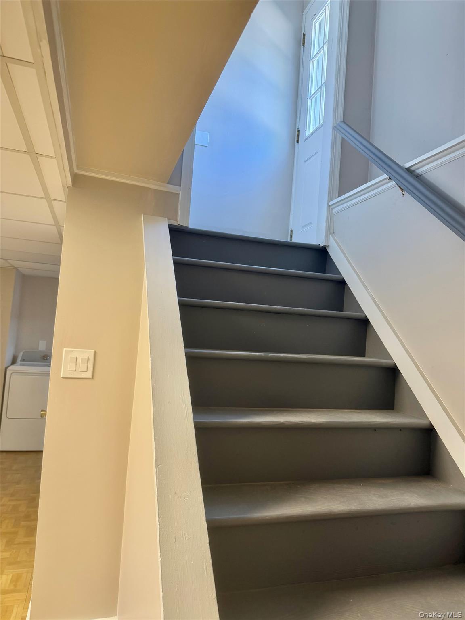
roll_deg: -5.2
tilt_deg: +6.1
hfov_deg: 56.8
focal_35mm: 24
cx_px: 232
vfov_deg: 71.6
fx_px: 430
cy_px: 310
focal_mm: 6.76
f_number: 1.78
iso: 160
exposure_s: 1/60
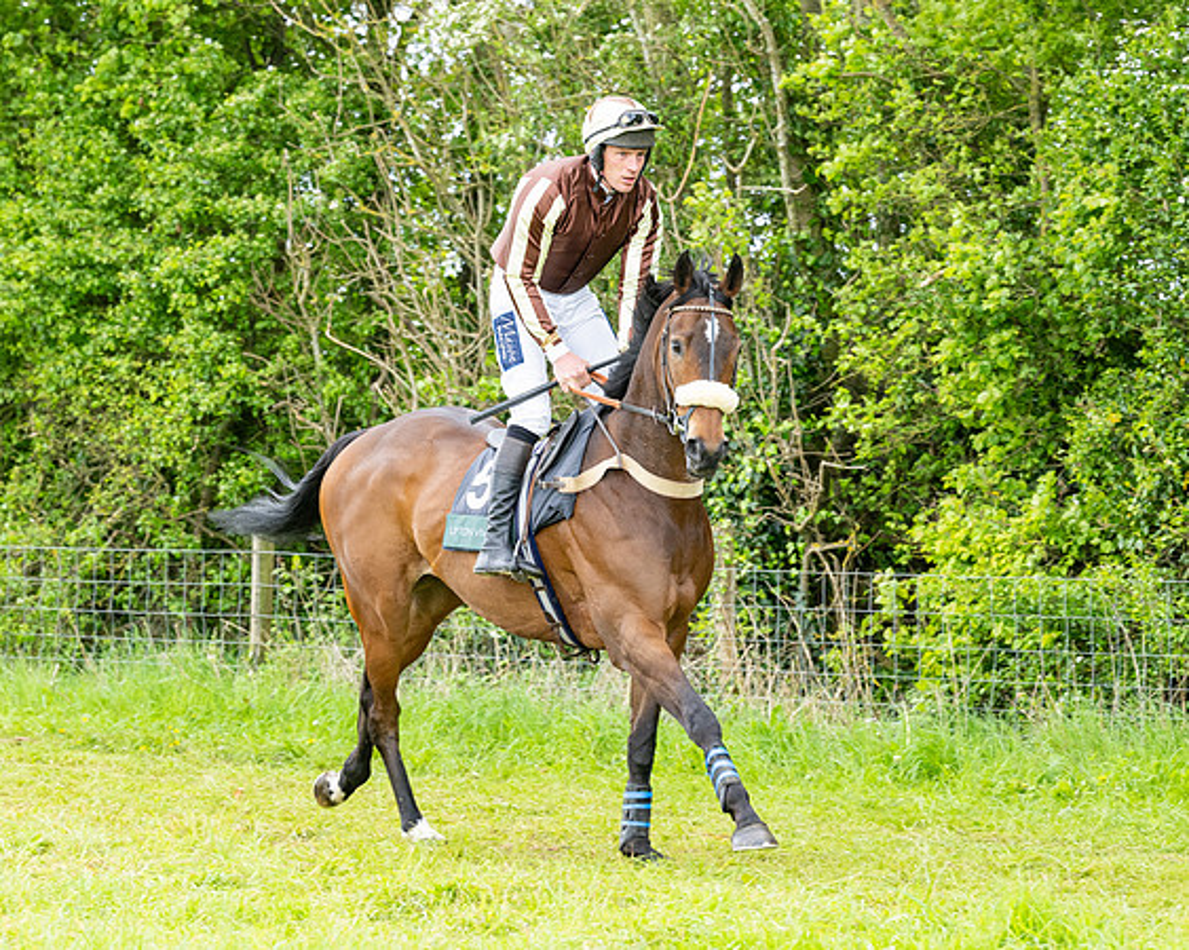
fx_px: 7081
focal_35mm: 201
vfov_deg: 7.7
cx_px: 588
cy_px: 447
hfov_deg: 9.6
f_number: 5
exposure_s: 1/400
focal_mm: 135
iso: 400
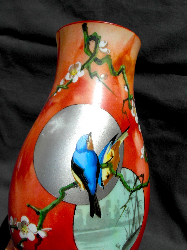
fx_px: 230
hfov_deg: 44.2
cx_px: 94
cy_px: 125
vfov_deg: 56.8
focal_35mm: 32
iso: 80
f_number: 5.6
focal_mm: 5.3
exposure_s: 1/1500
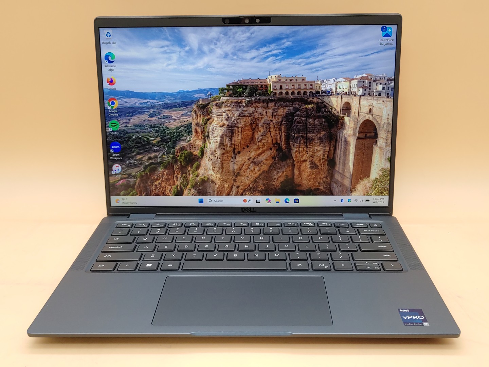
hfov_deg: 51.4
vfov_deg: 39.7
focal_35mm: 36
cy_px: 184
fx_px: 509
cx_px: 244
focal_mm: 4.36
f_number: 1.8
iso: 50
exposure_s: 1/120
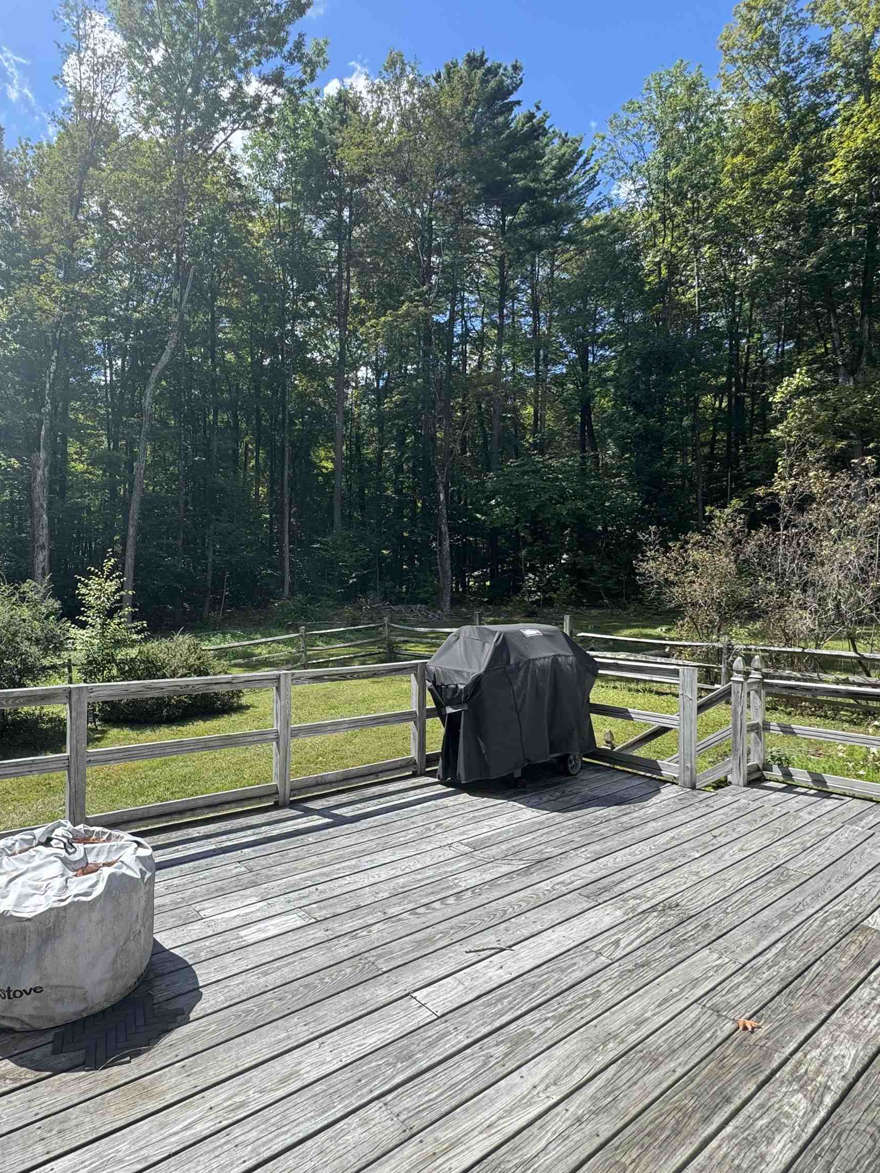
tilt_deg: +0.7
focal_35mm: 19
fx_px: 644
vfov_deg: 84.7
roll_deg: -1.4
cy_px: 588
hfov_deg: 67.2
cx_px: 310
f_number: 2.2
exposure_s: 1/657
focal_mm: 2.22
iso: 50
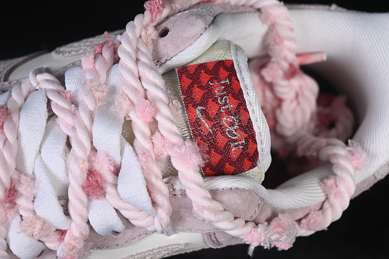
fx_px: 810
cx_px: 194
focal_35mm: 75
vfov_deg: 18.2
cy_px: 130
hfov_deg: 27.0
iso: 160
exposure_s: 1/80
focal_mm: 50
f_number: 7.1
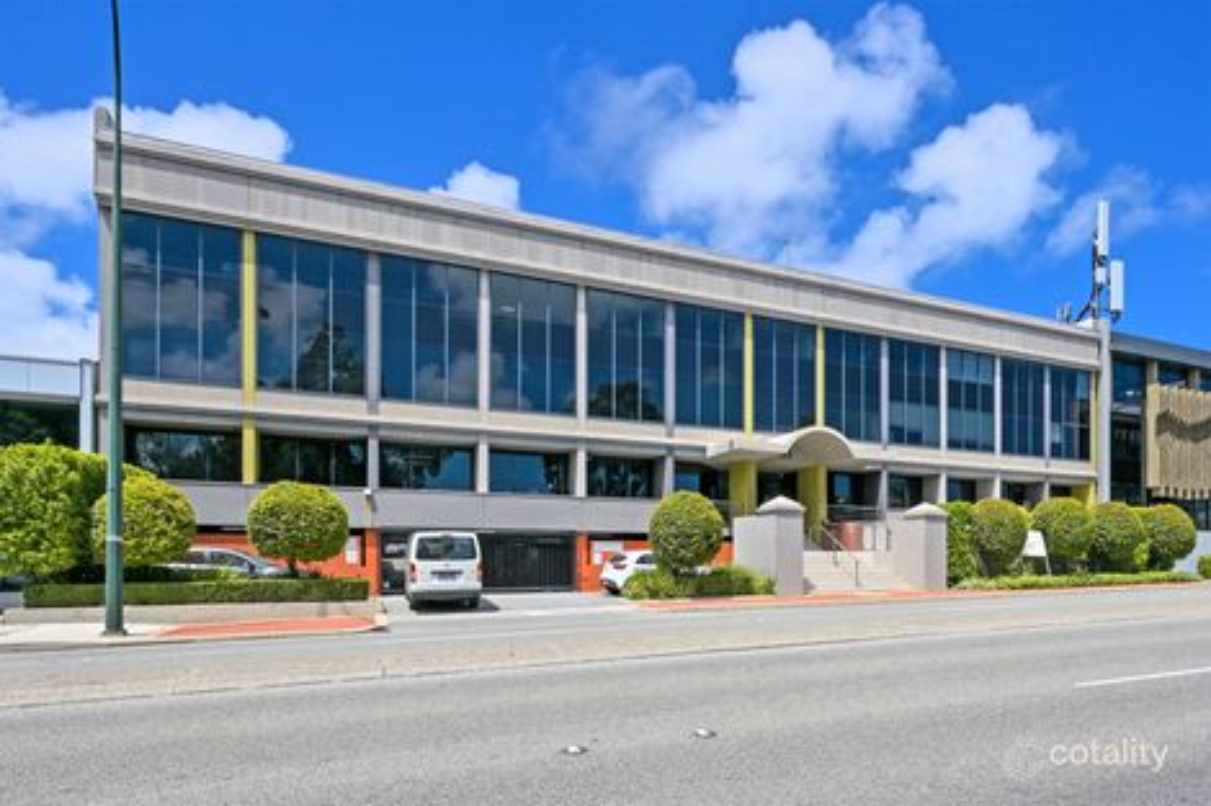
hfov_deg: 104.3
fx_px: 471
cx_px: 606
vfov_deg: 81.2
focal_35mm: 14
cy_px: 403
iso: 100
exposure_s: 1/500
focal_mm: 14
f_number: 11
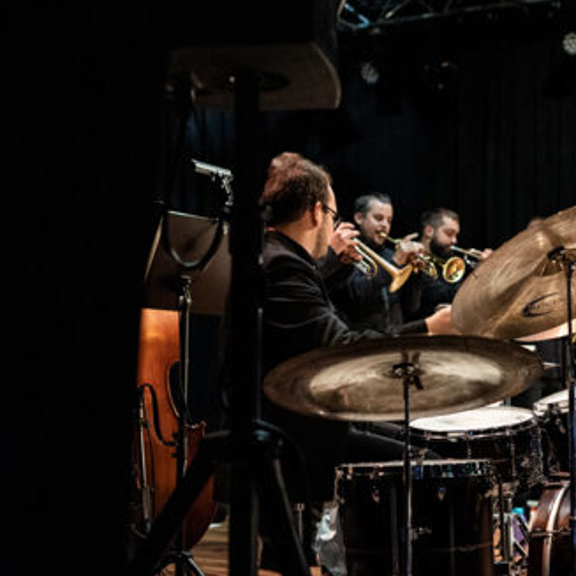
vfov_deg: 26.5
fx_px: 1224
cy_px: 288
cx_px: 437
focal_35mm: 65
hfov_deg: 26.1
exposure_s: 1/60
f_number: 3.2
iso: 6400
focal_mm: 50
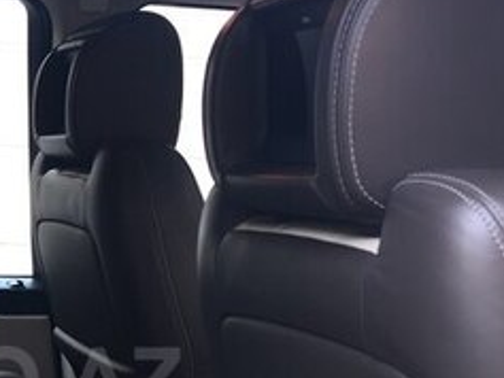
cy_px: 379
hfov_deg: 23.6
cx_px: -36
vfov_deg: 18.4
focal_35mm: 78
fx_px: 1136
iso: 25
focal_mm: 3.99
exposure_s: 1/60
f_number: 1.8
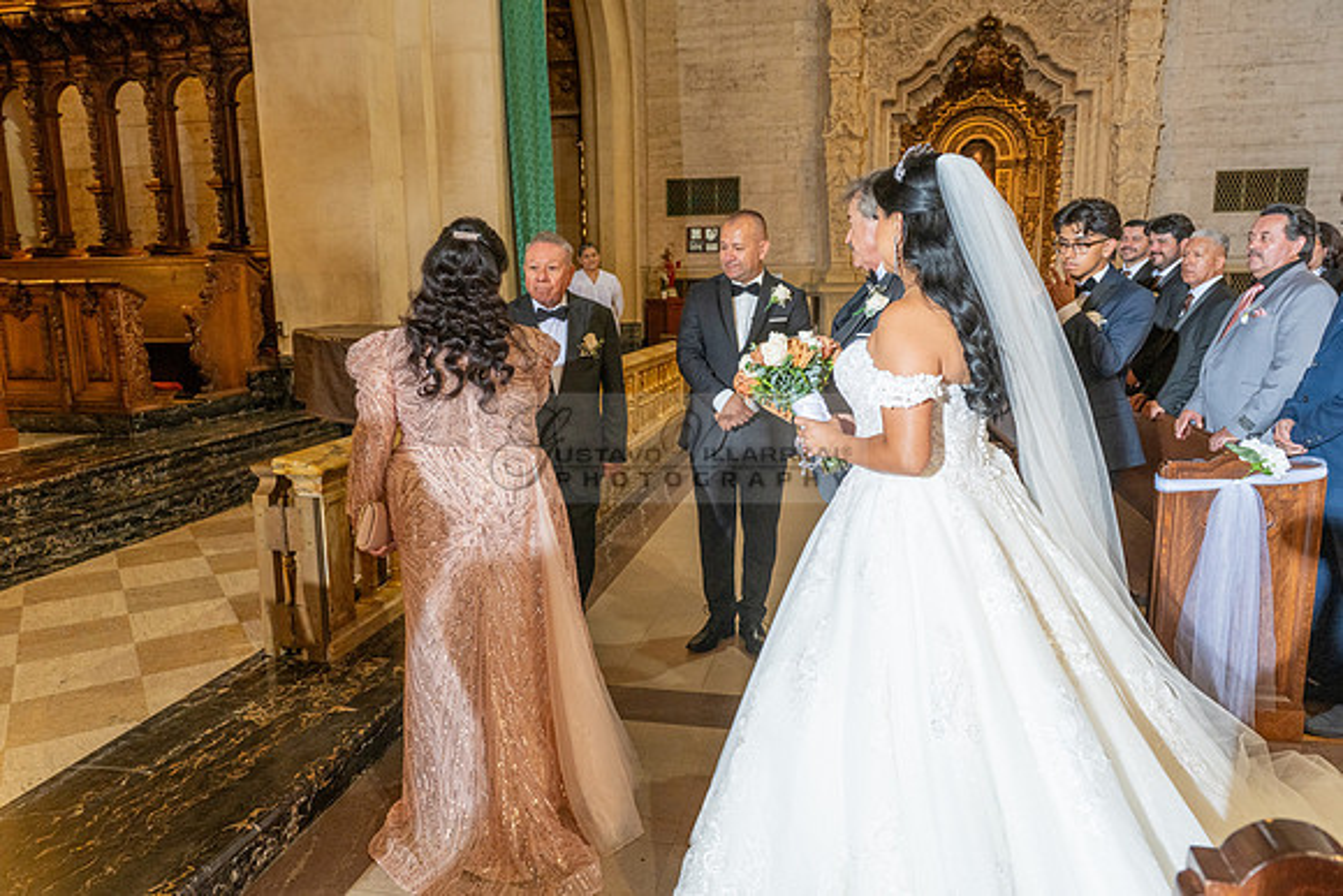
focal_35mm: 25
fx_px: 920
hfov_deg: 72.2
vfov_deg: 51.9
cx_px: 672
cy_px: 448
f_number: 4.5
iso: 1000
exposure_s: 1/160
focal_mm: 24
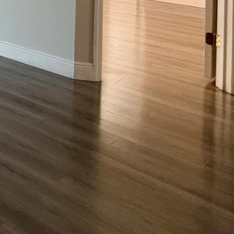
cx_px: -232
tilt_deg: -0.5
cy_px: -85
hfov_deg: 19.3
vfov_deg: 27.0
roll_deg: +0.1
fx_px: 390
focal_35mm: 51
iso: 250
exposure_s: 1/60
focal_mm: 2.22
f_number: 2.2
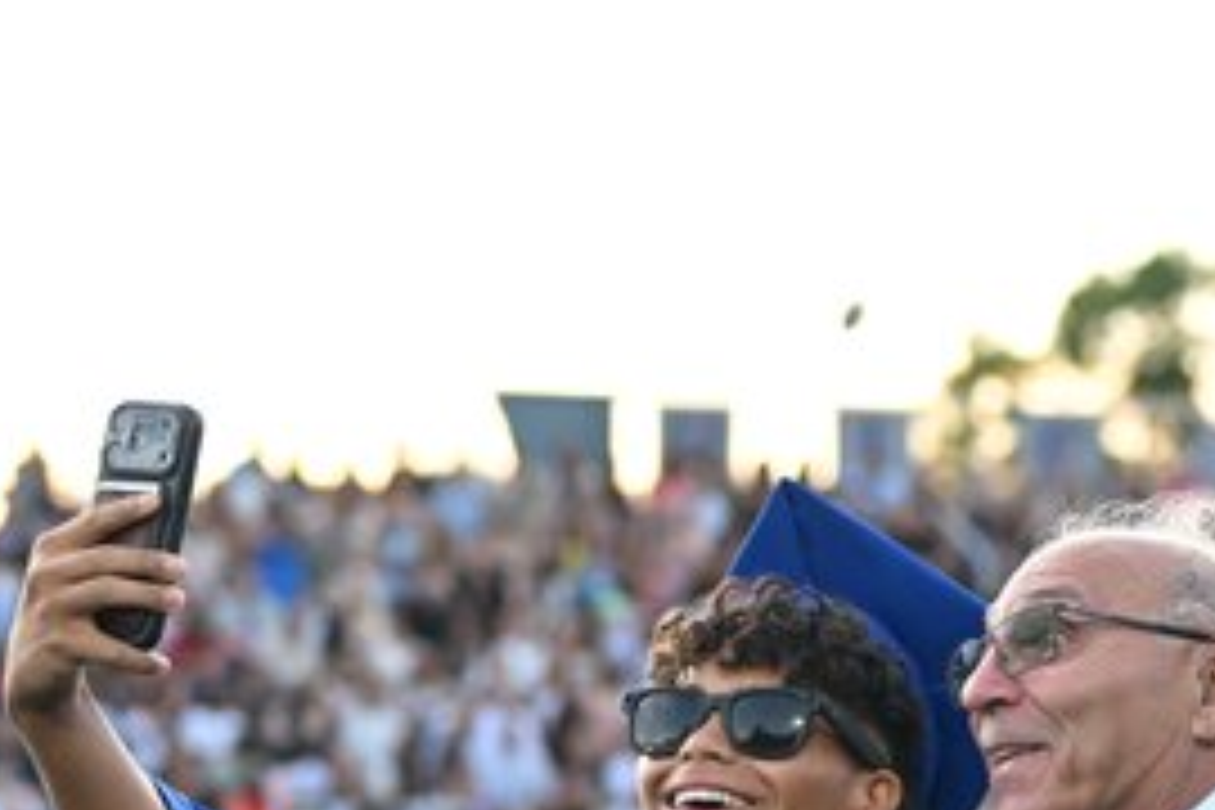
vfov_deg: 7.4
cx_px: 1030
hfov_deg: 11.1
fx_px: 6243
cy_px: 844
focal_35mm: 185
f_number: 2.5
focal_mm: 50
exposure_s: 1/500
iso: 400
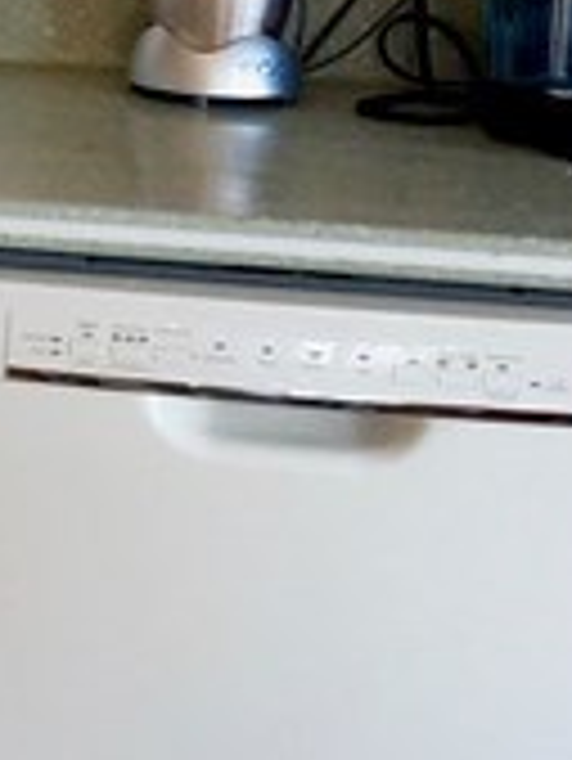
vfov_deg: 11.2
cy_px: 76
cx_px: -1234
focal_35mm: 176
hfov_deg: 7.3
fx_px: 3873
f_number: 2.2
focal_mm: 4.15
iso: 25
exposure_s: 1/40
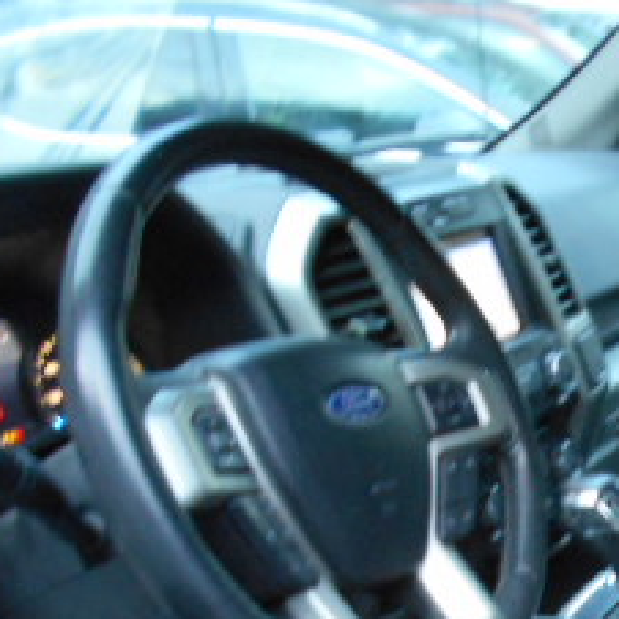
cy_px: 649
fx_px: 1315
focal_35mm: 65
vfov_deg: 25.0
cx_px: 715
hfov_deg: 24.4
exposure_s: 1/8
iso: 400
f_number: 3.2
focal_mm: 4.6
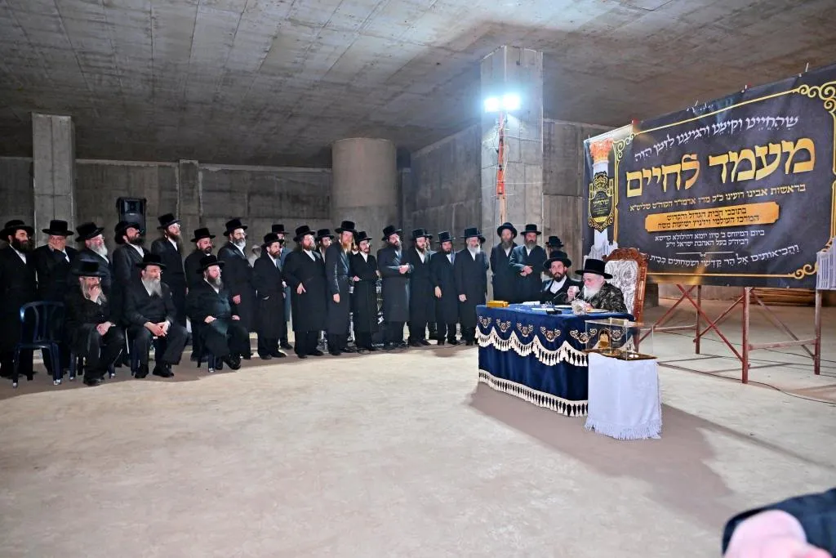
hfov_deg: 73.7
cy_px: 279
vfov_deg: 53.1
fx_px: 557
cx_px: 418
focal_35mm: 24
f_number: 4
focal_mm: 24
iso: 1600
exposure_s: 1/200
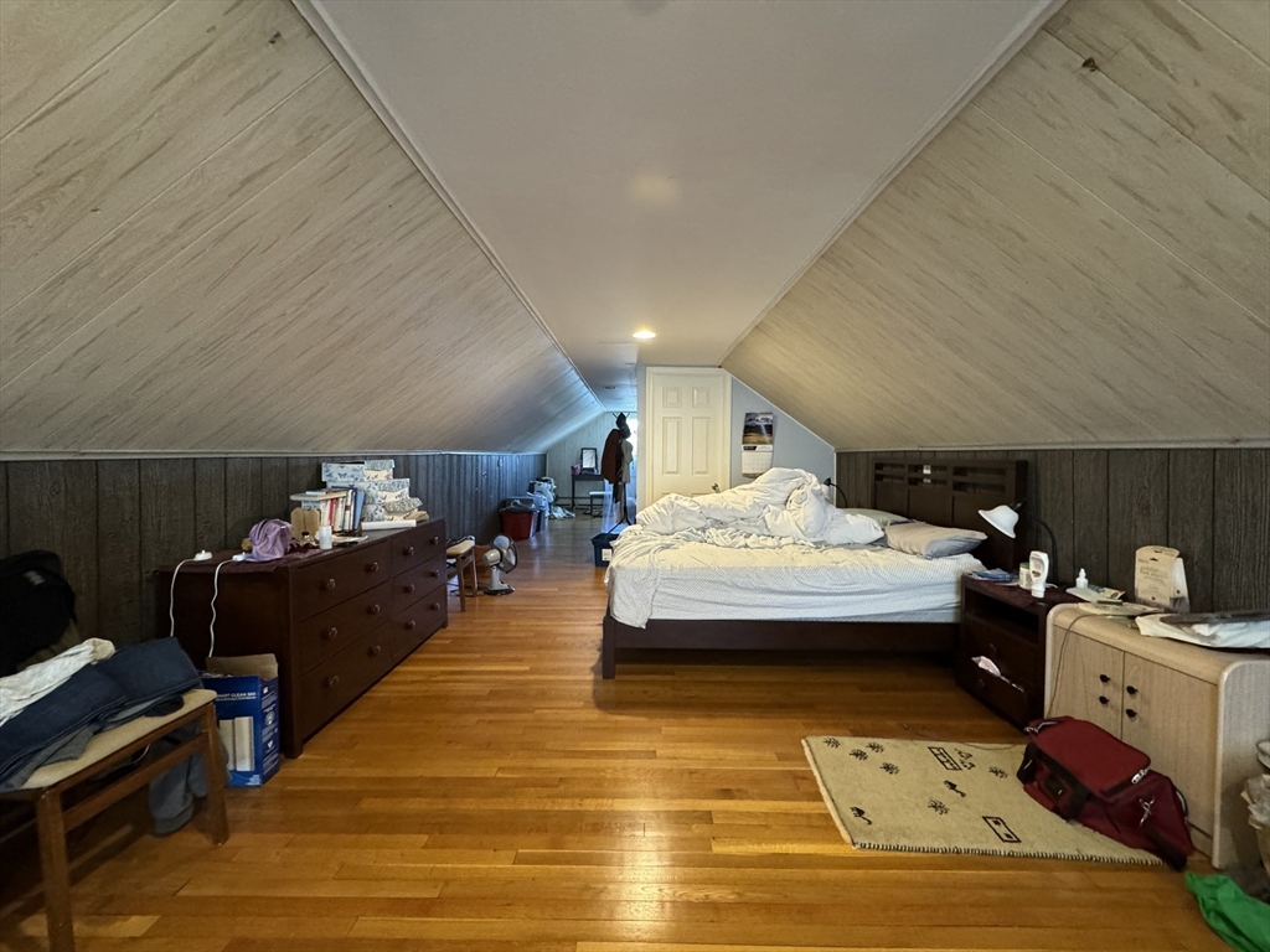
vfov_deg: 85.7
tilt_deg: -2.9
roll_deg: -0.2
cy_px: 476
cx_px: 635
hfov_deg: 102.1
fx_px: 514
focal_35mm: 14
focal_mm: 2.22
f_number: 2.2
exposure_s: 1/60
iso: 640
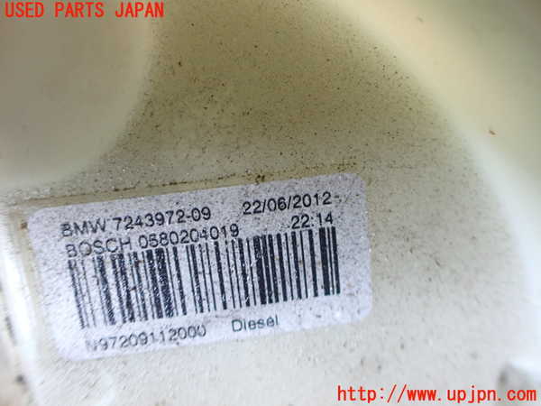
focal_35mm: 30
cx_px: 270
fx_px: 469
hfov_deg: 60.0
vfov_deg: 46.8
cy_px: 203
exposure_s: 1/50
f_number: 2.3
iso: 800
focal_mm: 5.4
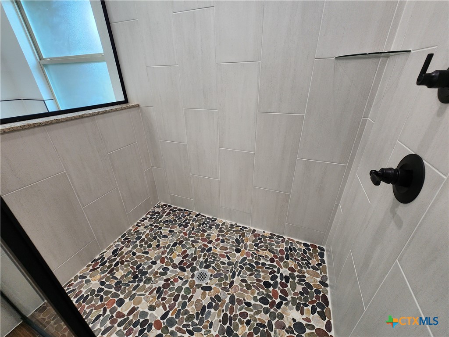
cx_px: 224
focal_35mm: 13
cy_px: 168
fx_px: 169
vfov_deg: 89.9
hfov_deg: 106.2
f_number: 2.2
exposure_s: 1/60
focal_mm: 2.2
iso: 125
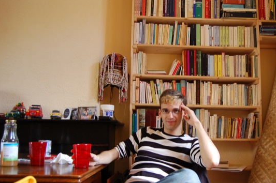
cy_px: 107
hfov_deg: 52.8
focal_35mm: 36
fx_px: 276
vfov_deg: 36.7
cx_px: 165
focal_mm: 20
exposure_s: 1/40
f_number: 3.8
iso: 800
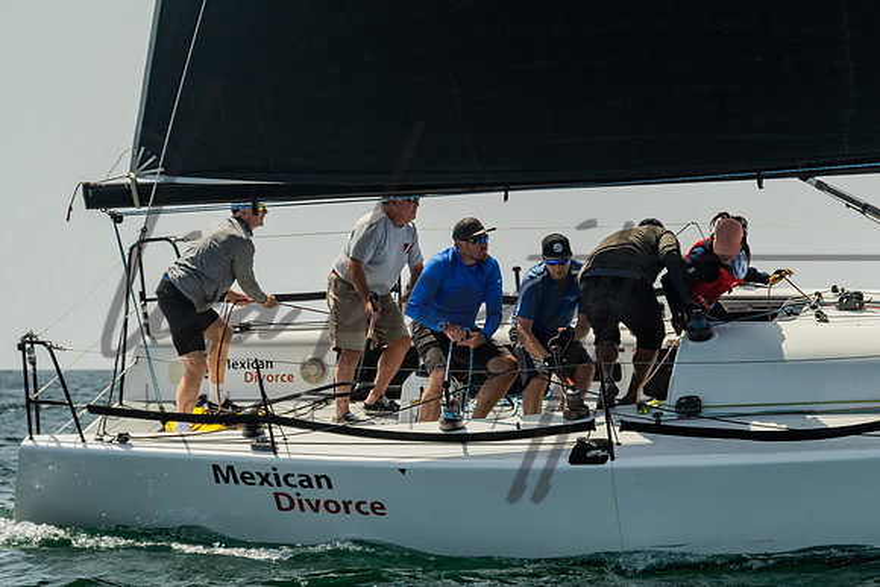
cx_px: 608
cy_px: 166
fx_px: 4941
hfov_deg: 10.2
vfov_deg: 6.8
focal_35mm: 202
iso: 320
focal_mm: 110
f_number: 6.3
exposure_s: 1/640
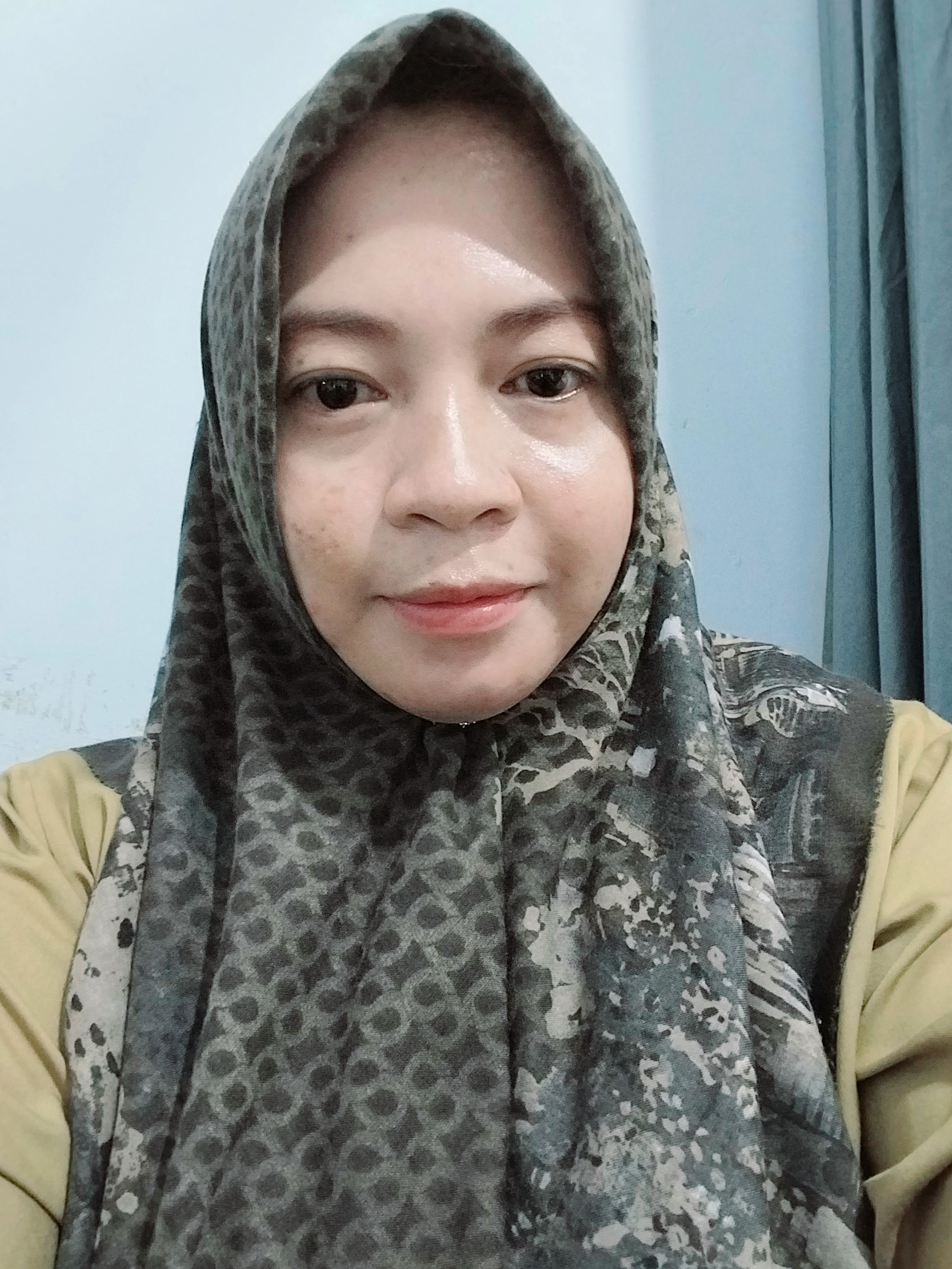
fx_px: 953
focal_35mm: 26
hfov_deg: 53.1
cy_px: 656
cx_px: 458
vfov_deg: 67.3
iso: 250
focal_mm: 2.67
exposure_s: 1/25
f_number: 2.2
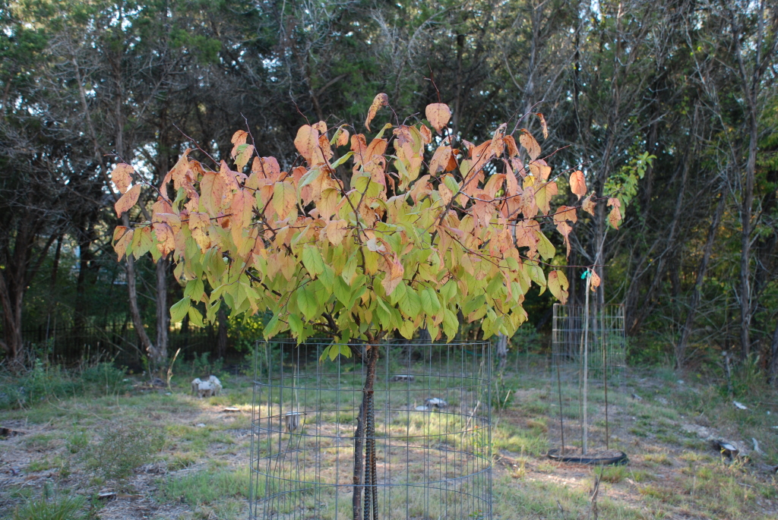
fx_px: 909
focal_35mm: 42
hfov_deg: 46.4
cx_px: 389
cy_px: 260
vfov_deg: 32.0
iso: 200
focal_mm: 28
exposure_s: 1/80
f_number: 4.5
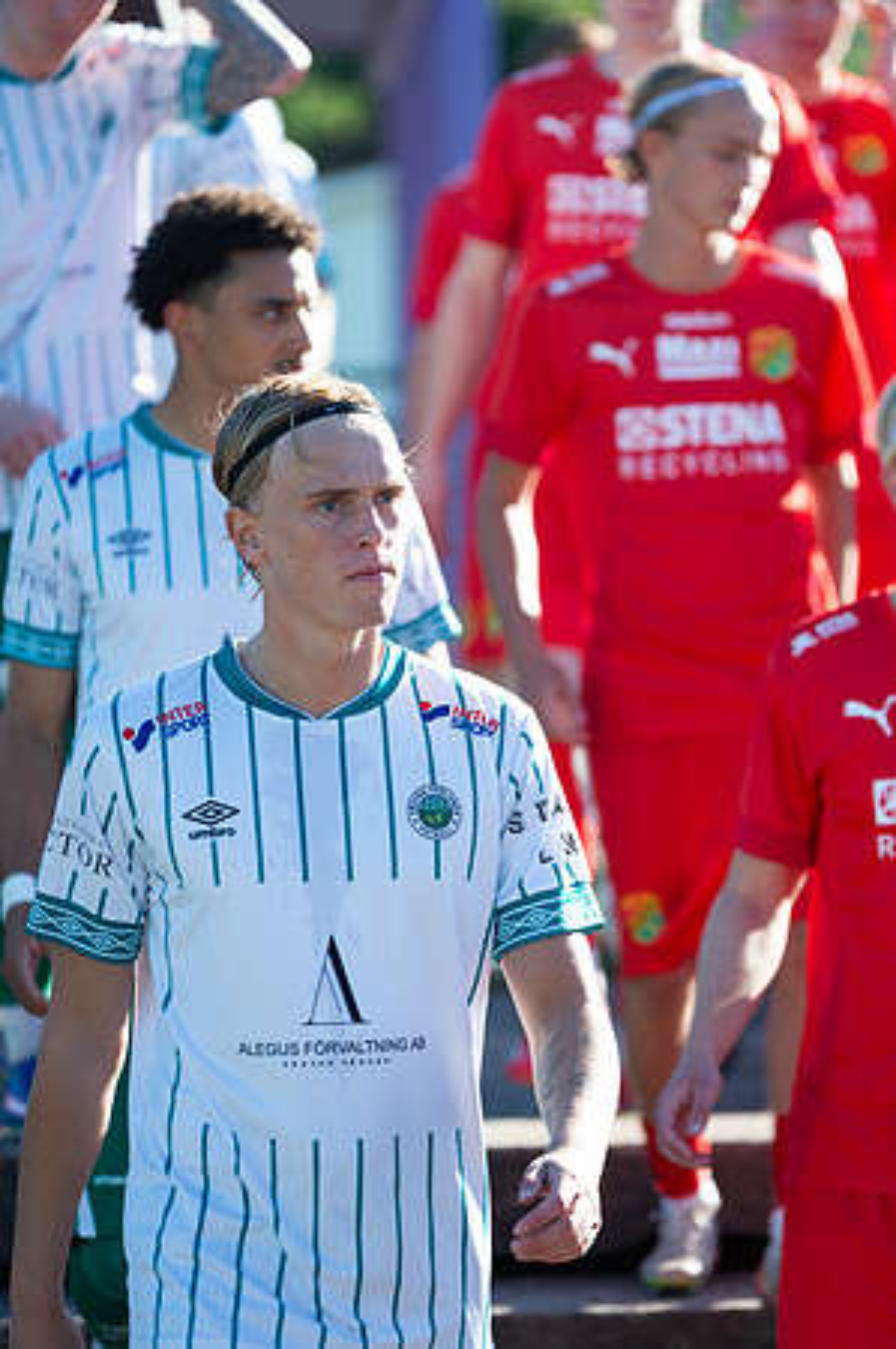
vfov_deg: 10.3
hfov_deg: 6.9
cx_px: 448
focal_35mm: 200
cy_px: 674
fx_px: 7483
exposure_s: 1/800
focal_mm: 200
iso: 320
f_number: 5
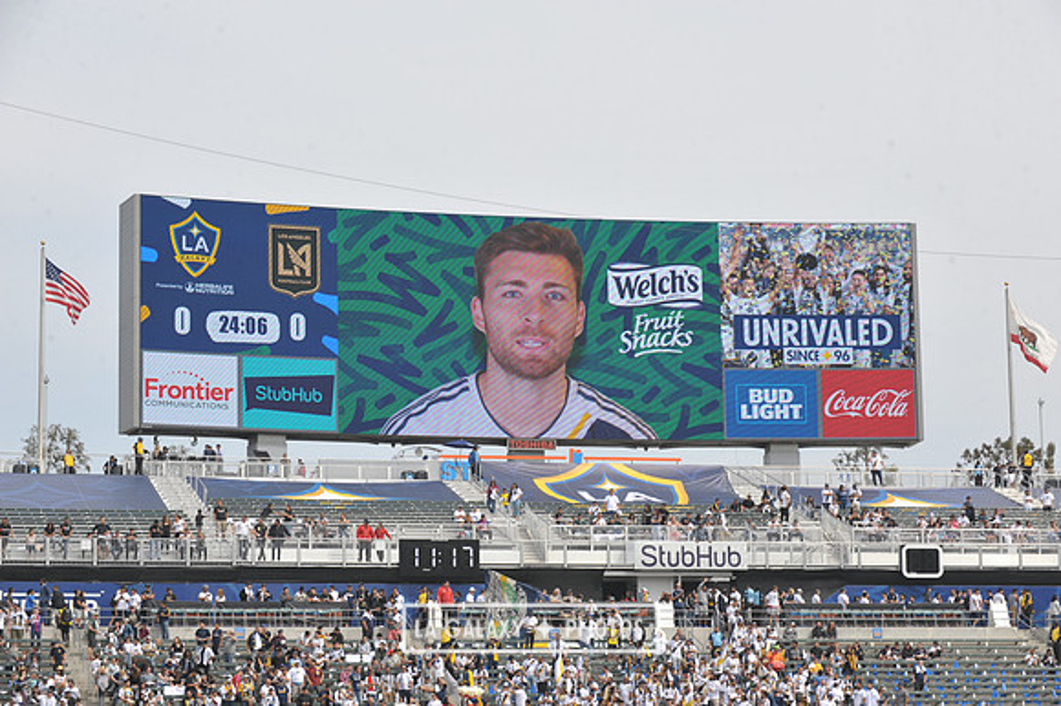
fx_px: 3004
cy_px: 353
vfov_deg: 13.4
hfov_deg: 20.0
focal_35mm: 102
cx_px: 530
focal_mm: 102
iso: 200
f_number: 10
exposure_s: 1/400
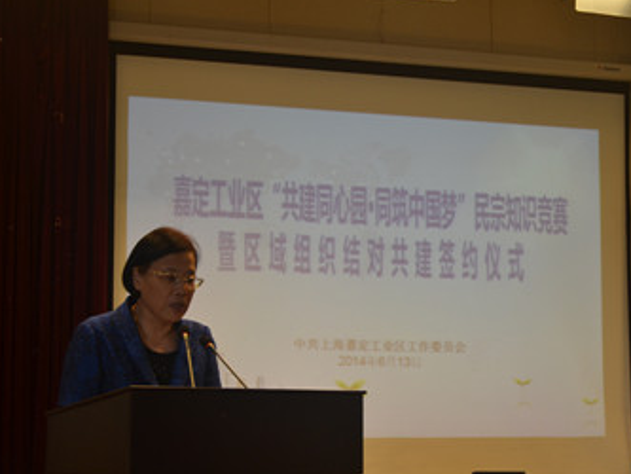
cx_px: 335
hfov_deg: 23.5
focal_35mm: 83
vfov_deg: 17.8
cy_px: 245
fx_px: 1514
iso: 400
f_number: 5.3
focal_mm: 48
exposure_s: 1/60
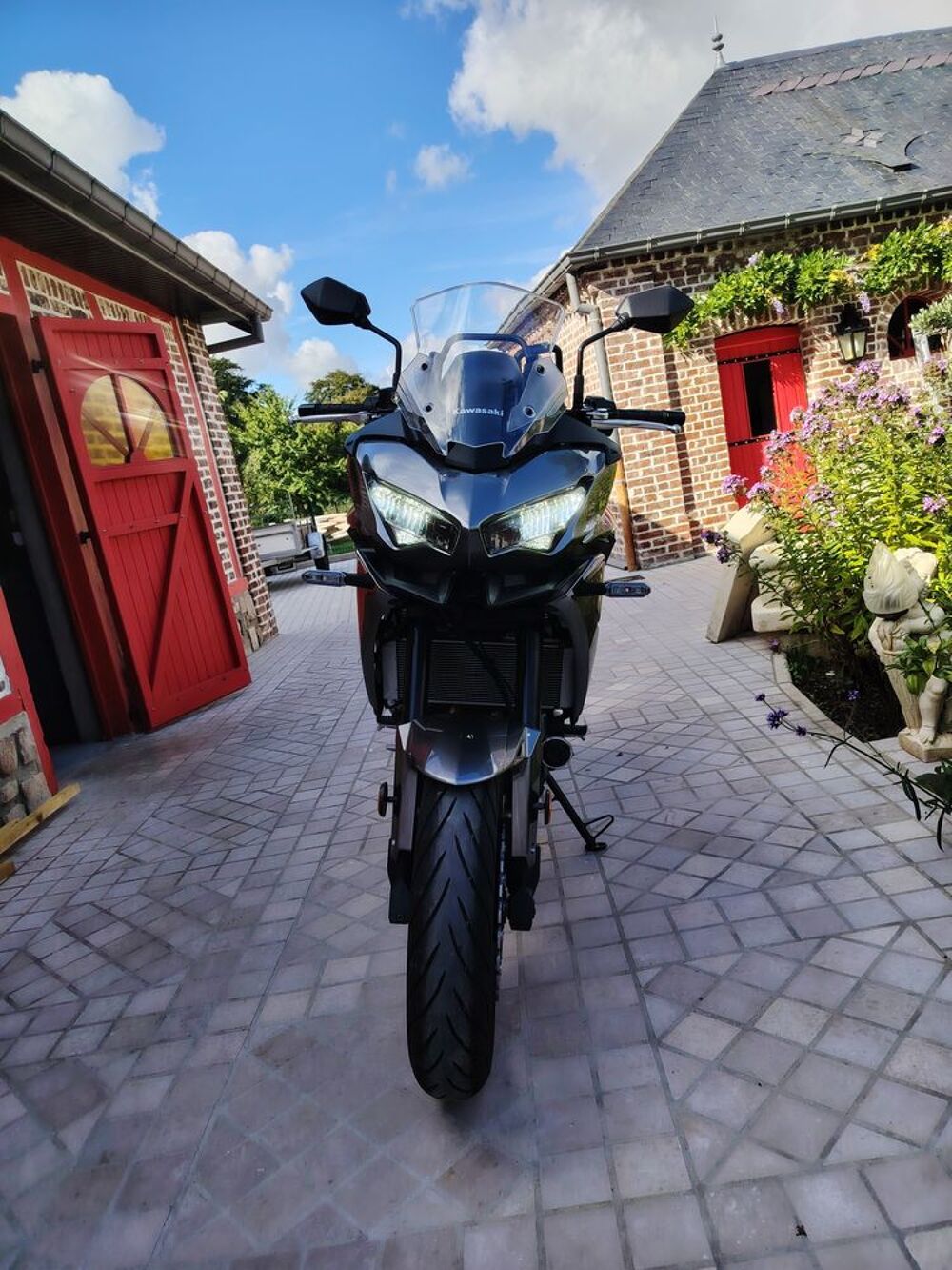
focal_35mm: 24
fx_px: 880
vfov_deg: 71.6
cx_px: 476
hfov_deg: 56.8
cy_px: 635
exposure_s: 1/640
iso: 100
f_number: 1.75
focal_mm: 5.25
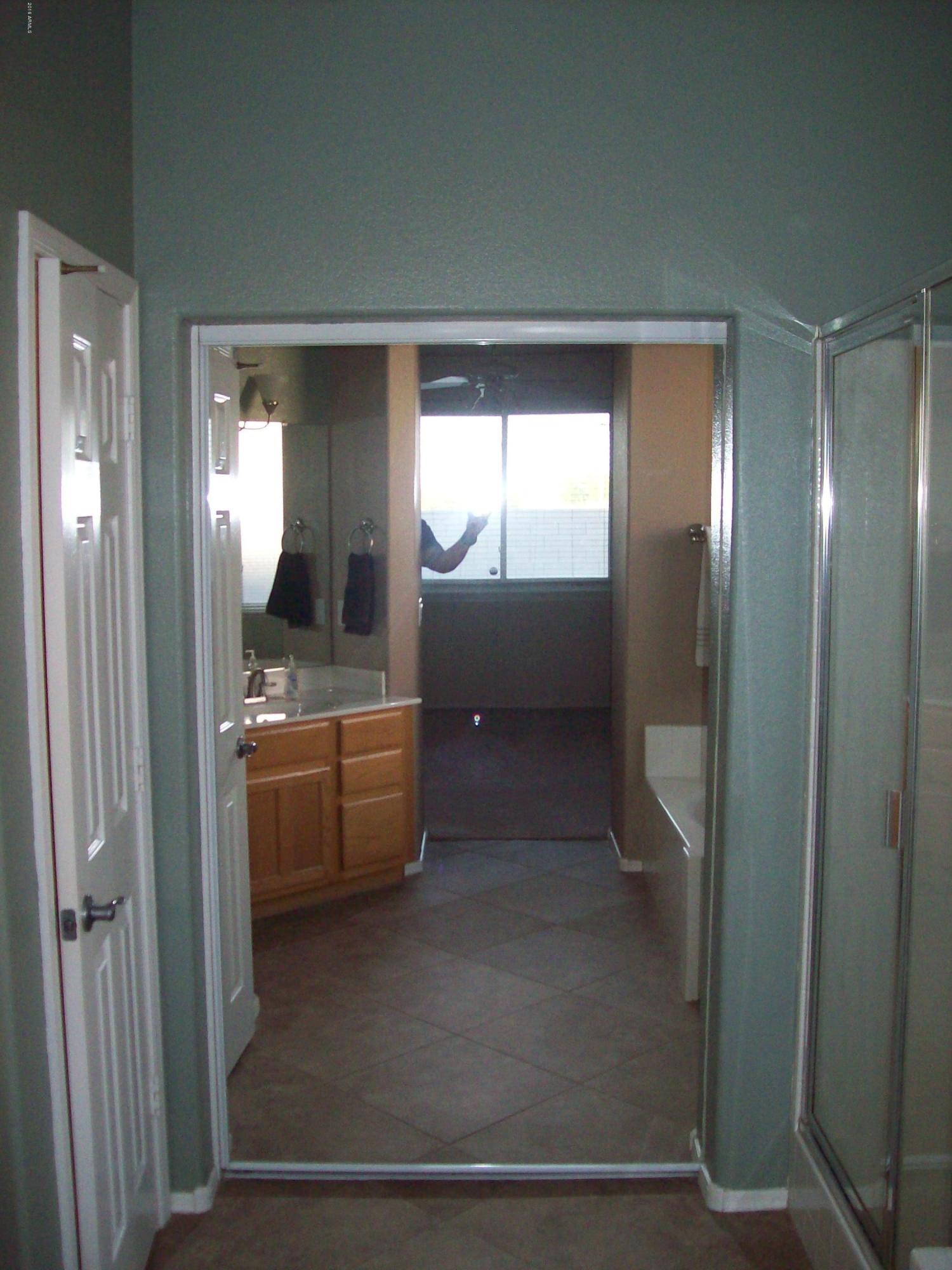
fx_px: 1320
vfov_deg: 51.4
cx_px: 476
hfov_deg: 39.7
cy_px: 635
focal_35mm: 36
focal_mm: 6
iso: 200
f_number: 2.7
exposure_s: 1/64
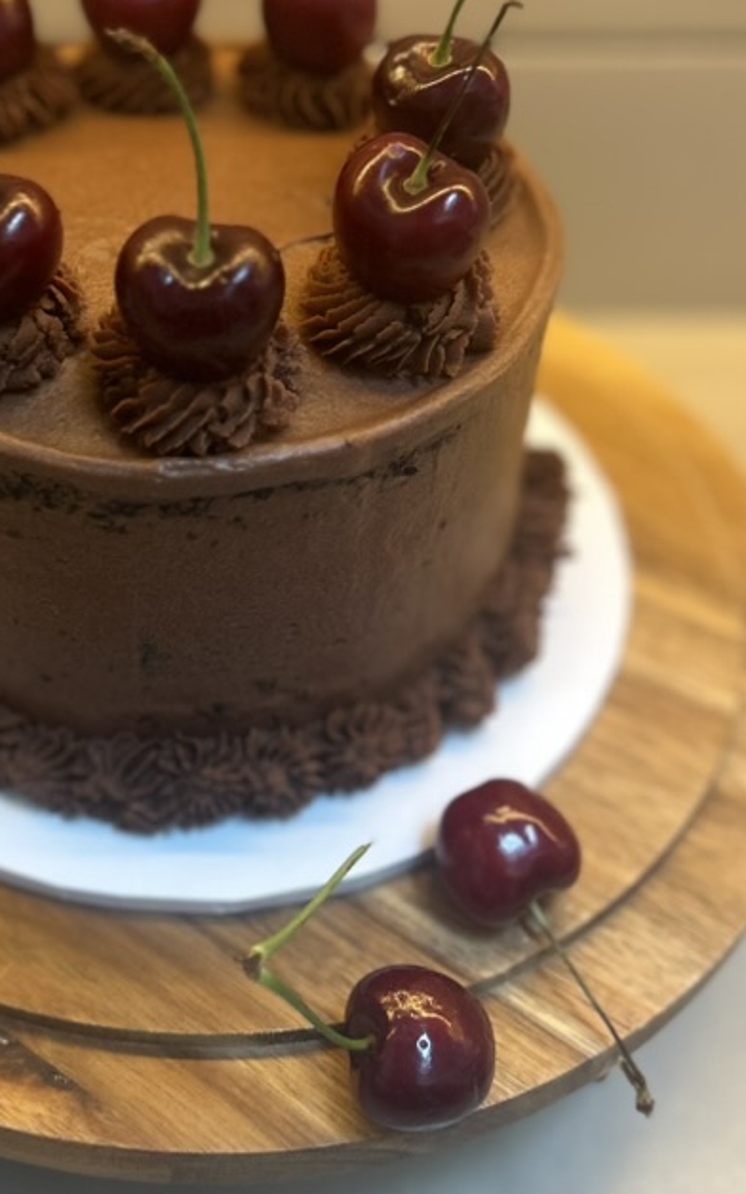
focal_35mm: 45
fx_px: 1463
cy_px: 583
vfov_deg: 44.4
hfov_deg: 28.1
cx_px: 173
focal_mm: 5.7
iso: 125
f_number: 1.5
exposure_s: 1/100
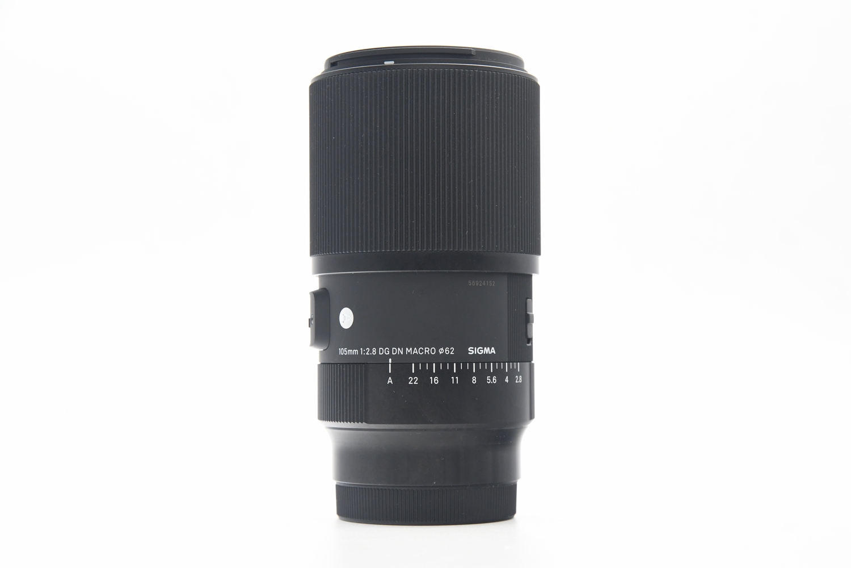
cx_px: 426
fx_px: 1844
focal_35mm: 78
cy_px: 284
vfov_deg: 17.5
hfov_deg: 26.0
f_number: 7.1
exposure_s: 1/100
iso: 1000
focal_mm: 52
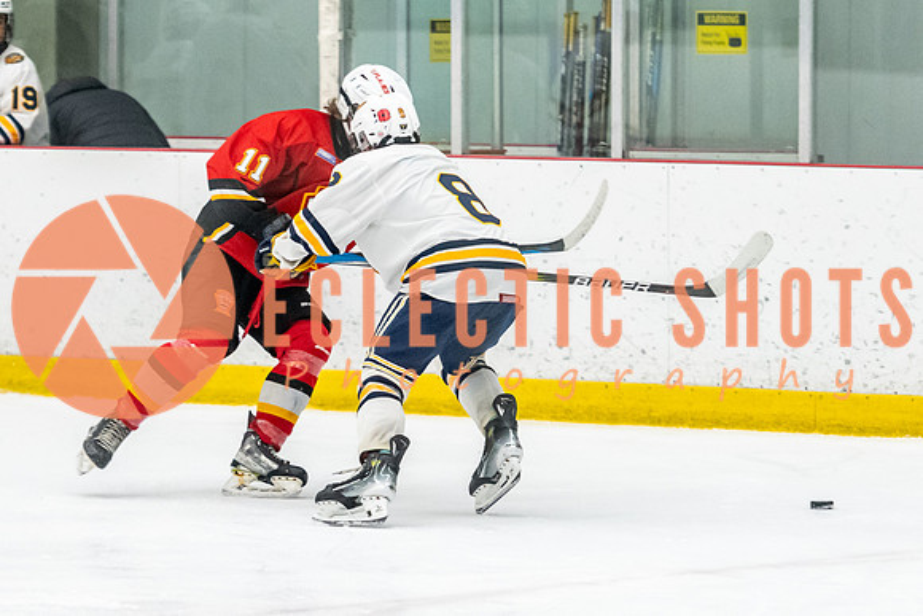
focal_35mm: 281
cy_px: 414
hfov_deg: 7.3
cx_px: 314
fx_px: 7216
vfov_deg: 4.9
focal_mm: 122
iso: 3200
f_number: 2.8
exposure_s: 1/800
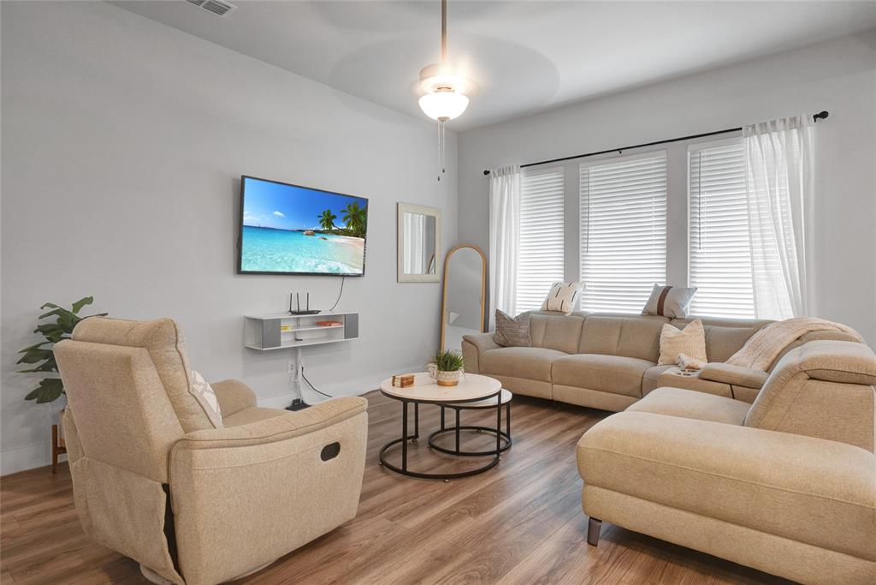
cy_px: 292
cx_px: 438
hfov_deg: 84.0
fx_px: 487
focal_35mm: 20
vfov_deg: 61.9
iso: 100
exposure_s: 1/2
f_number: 9
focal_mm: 20
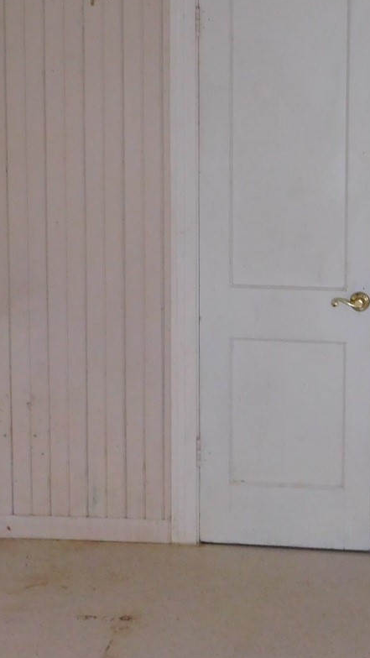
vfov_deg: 26.5
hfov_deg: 15.0
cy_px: 278
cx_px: 294
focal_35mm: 80
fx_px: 1395
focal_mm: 6.3
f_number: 3.5
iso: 360
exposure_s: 1/30
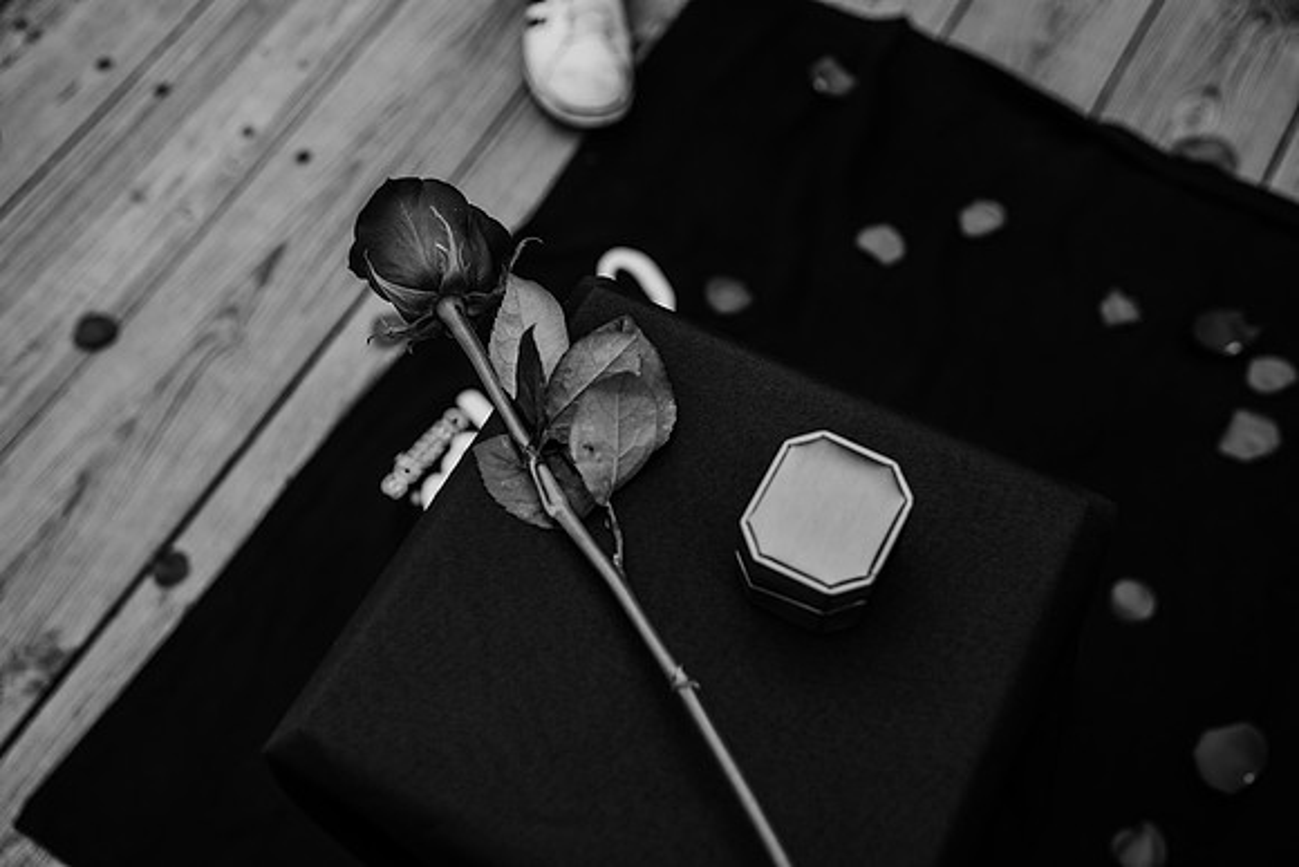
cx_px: 650
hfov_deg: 44.5
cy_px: 434
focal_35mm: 44
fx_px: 1588
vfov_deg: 30.5
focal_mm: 44
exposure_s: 1/800
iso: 320
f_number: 4
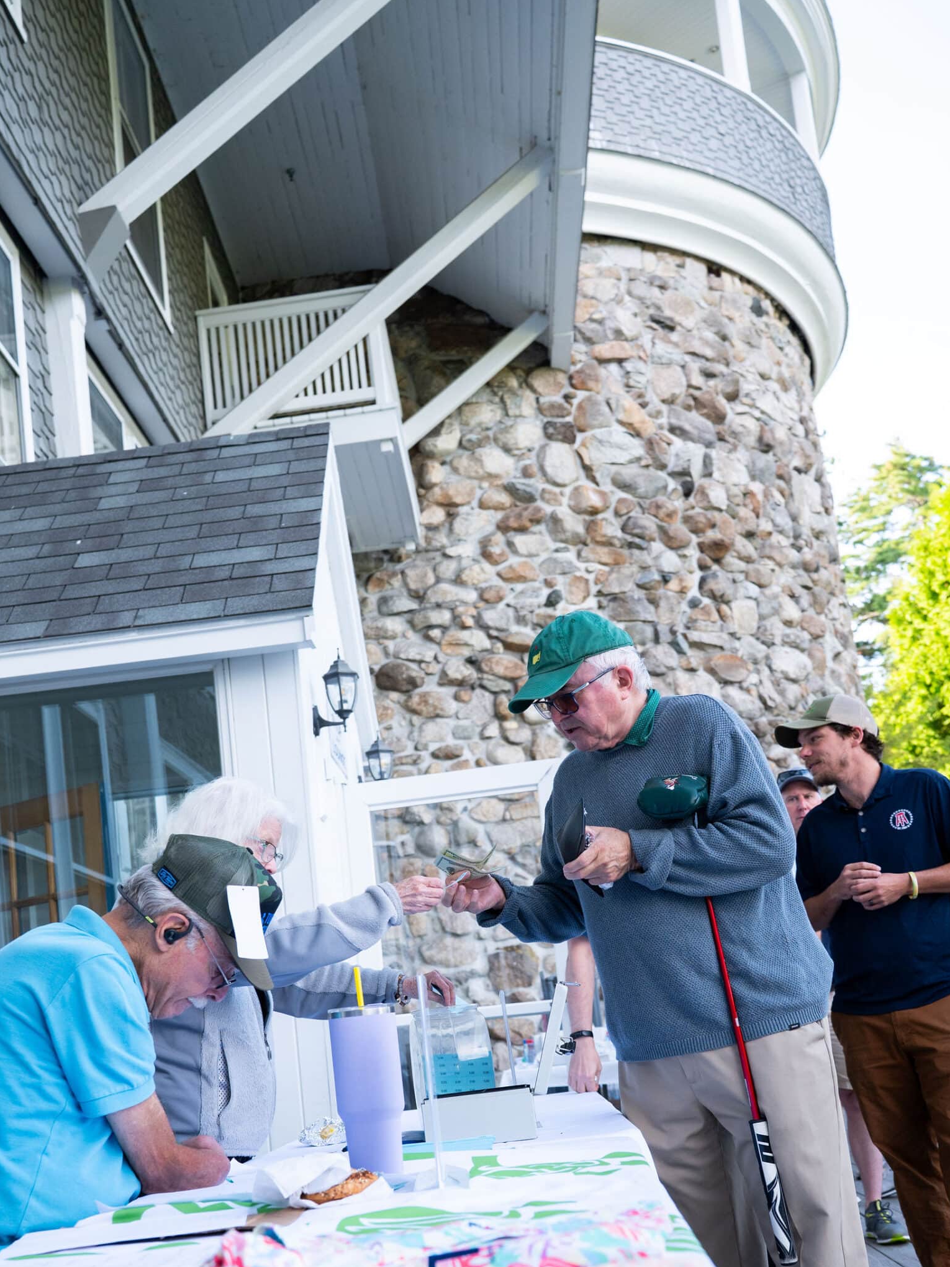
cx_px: 406
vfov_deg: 47.8
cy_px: 883
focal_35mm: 38
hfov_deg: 37.6
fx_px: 1390
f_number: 4
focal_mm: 28
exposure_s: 1/500
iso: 500
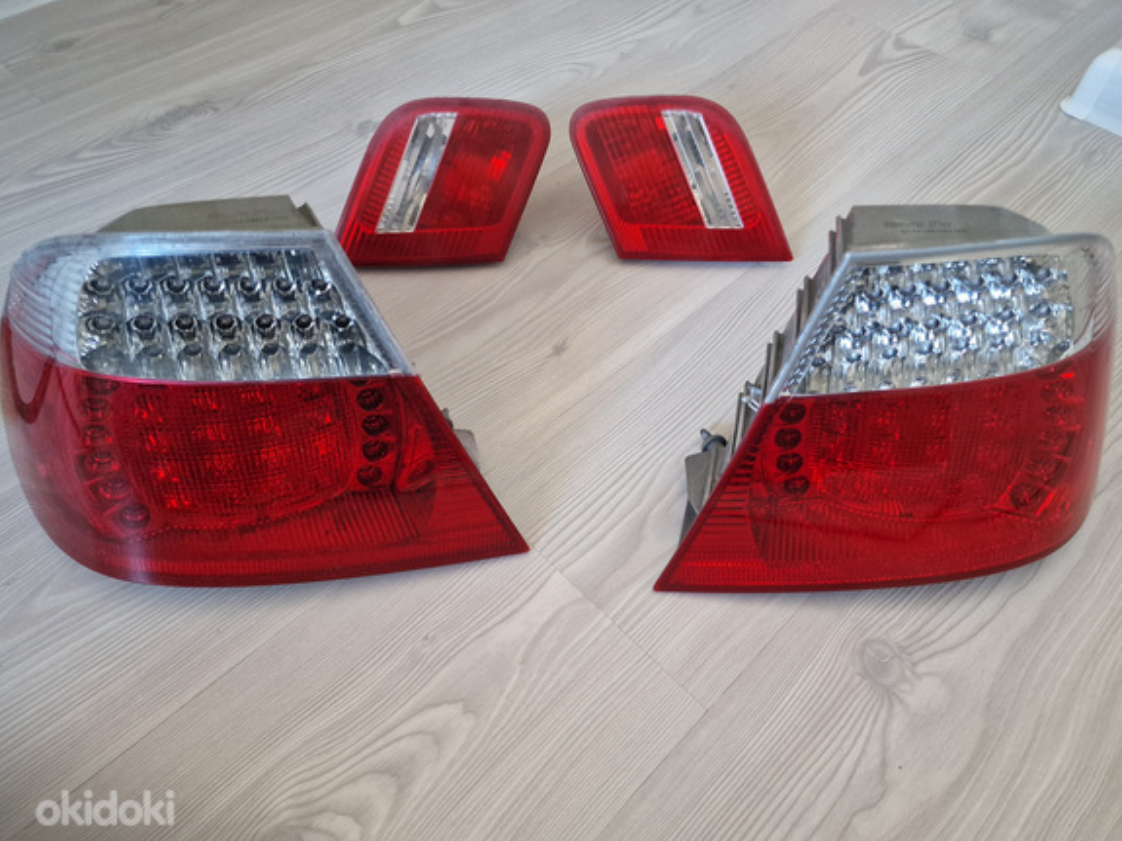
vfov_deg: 56.8
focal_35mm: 24
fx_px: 778
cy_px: 437
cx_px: 566
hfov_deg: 71.6
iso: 500
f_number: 1.8
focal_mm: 6.4
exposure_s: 1/120
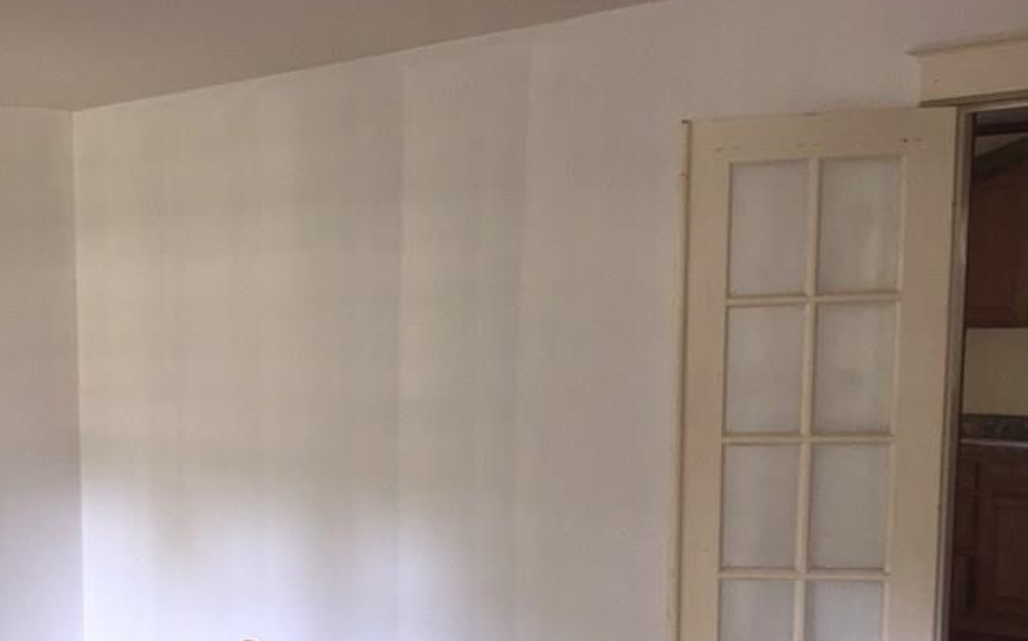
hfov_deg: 39.0
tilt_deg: -6.8
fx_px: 1400
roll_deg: +0.1
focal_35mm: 50
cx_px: 225
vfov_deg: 25.4
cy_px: 502
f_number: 2.2
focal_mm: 4.15
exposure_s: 1/30
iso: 100
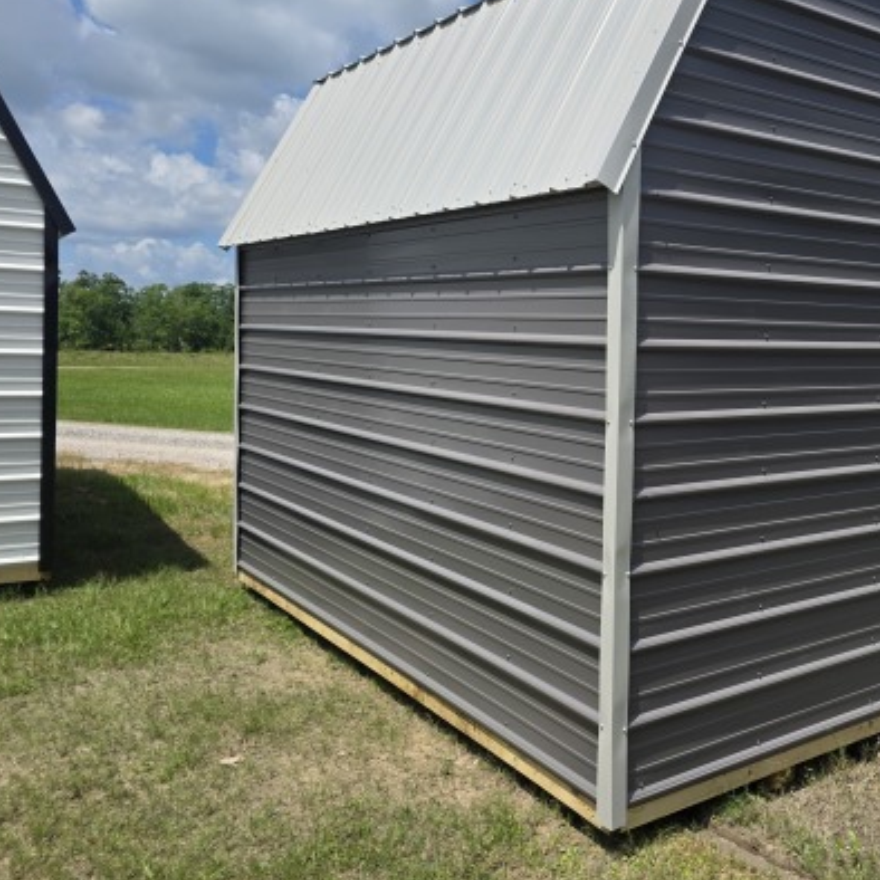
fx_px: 949
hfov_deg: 47.5
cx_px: 683
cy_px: 362
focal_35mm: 33
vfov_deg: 49.5
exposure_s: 1/7626
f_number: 1.7
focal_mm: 6.3
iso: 80
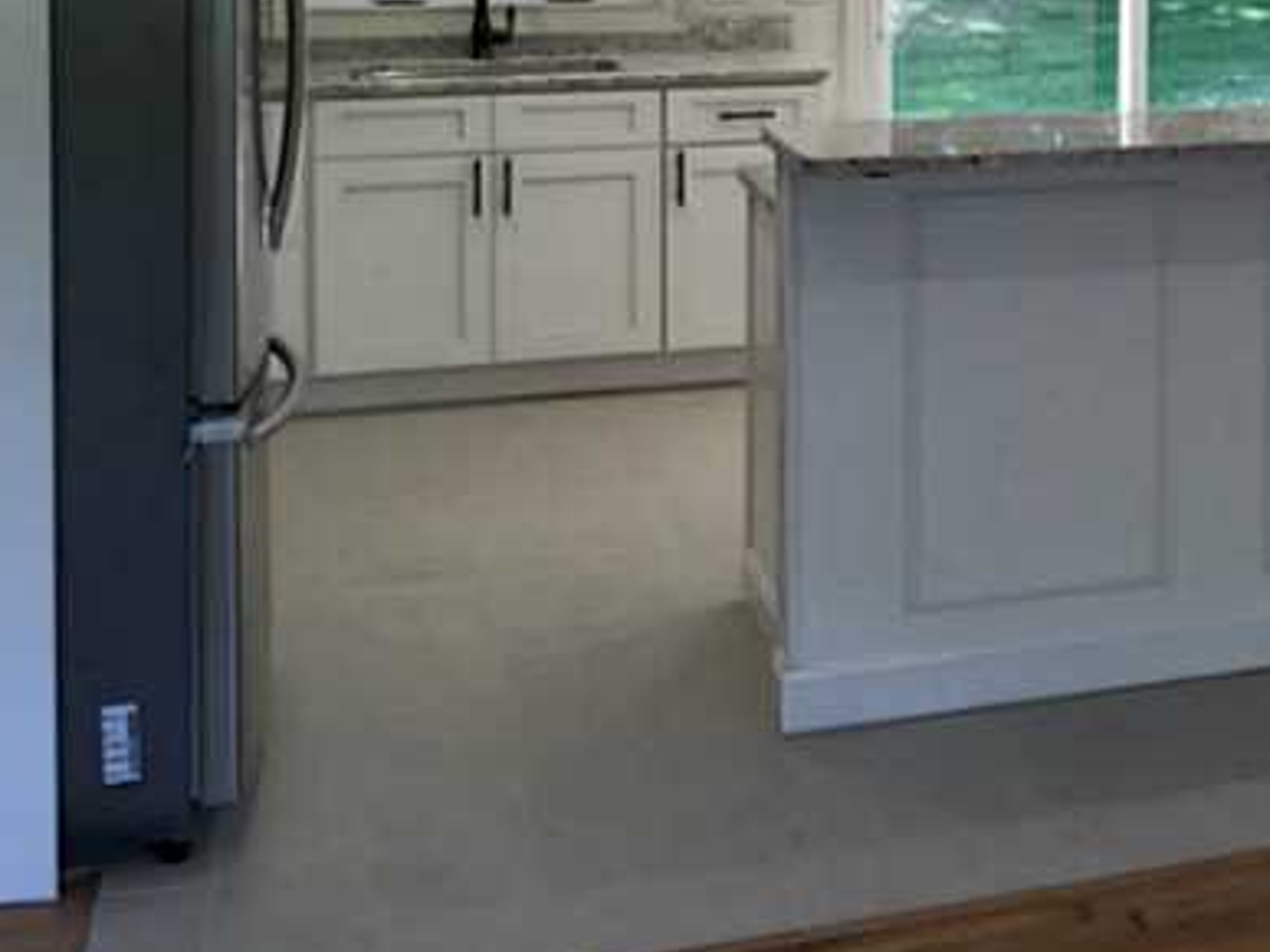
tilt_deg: -4.1
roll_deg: -1.7
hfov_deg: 30.6
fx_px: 2201
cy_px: -16
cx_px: 1178
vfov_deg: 23.3
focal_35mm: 60
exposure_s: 1/60
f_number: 2.2
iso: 40
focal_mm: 4.15
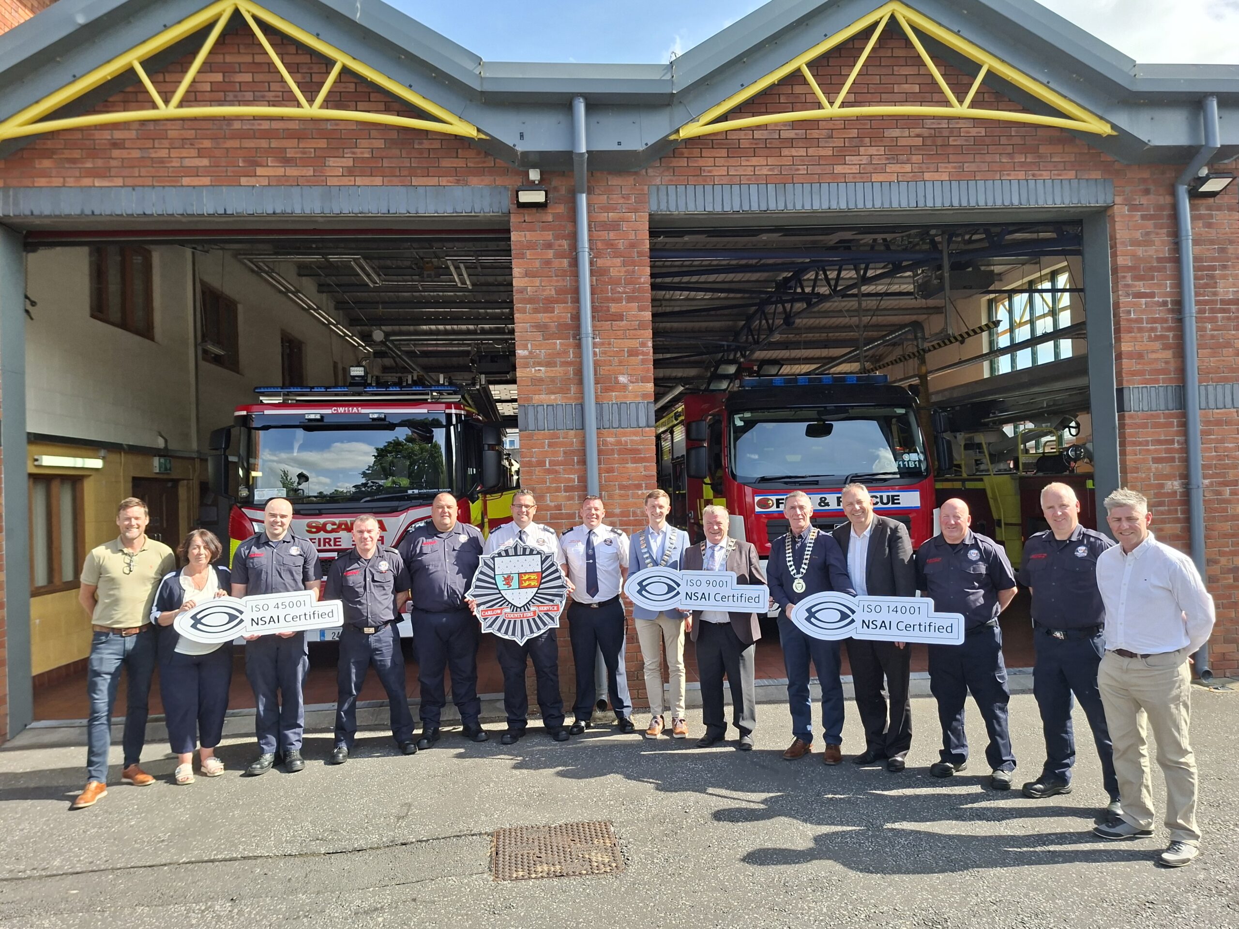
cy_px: 464
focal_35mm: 23
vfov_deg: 58.9
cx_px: 620
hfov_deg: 73.9
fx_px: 823
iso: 50
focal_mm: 5.54
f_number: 1.8
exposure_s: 1/801
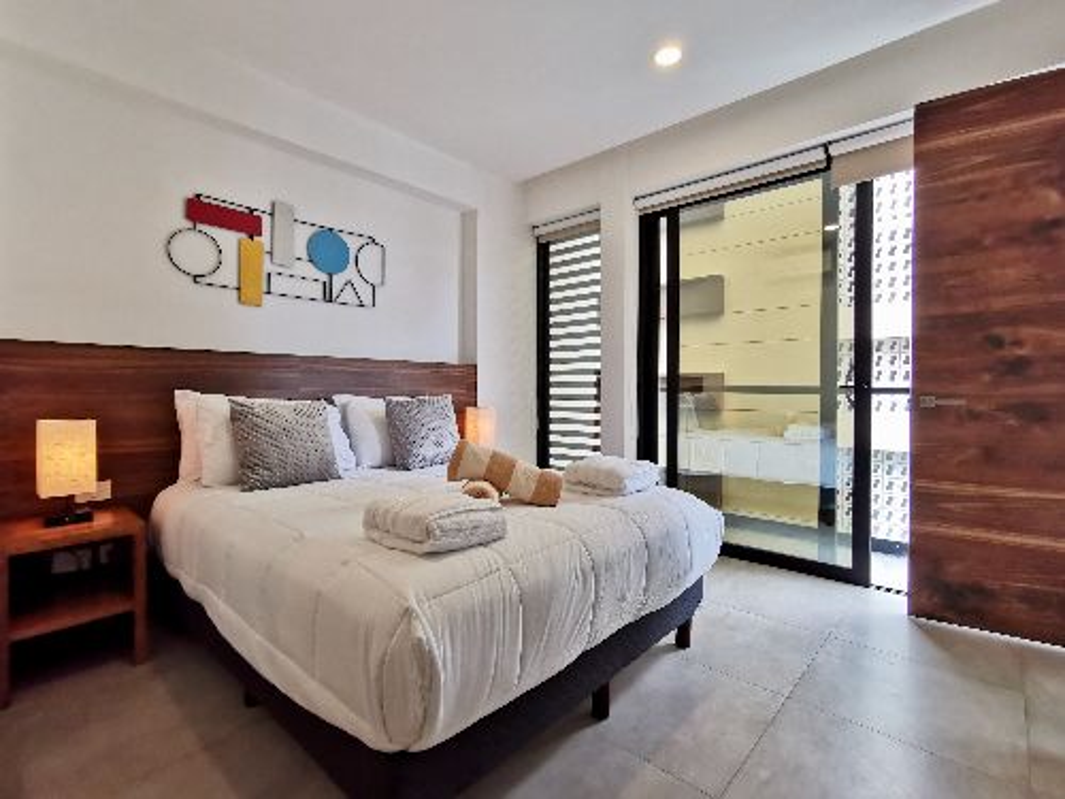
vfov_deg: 78.1
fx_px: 492
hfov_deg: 94.5
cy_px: 400
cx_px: 532
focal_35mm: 16
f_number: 2.2
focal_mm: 2.35
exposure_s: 1/120
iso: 160
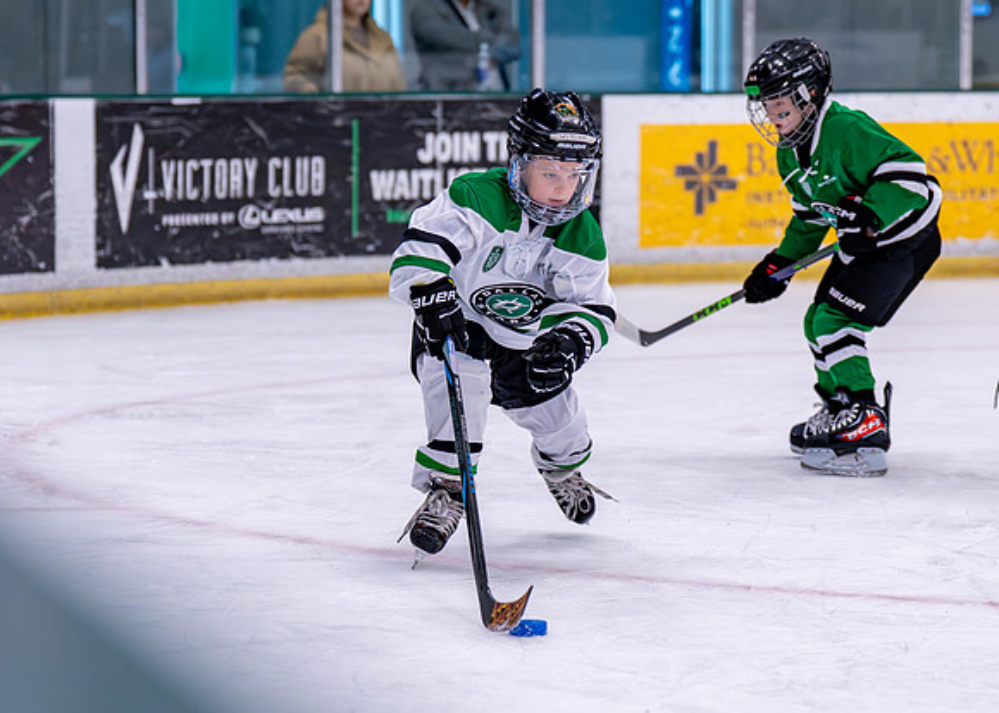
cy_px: 306
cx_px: 545
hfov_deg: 13.3
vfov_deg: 9.5
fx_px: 4276
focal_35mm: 151
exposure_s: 1/1250
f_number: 2.8
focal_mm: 87
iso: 2500
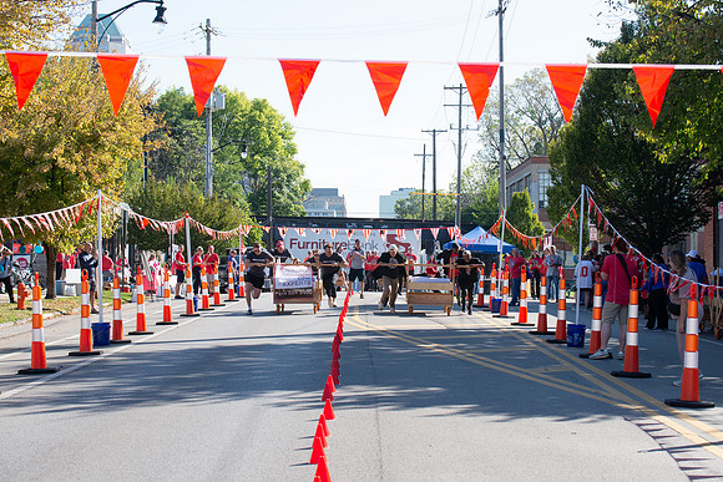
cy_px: 241
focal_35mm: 73
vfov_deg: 18.6
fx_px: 1471
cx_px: 371
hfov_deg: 27.6
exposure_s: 1/250
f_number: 9
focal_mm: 70
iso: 200
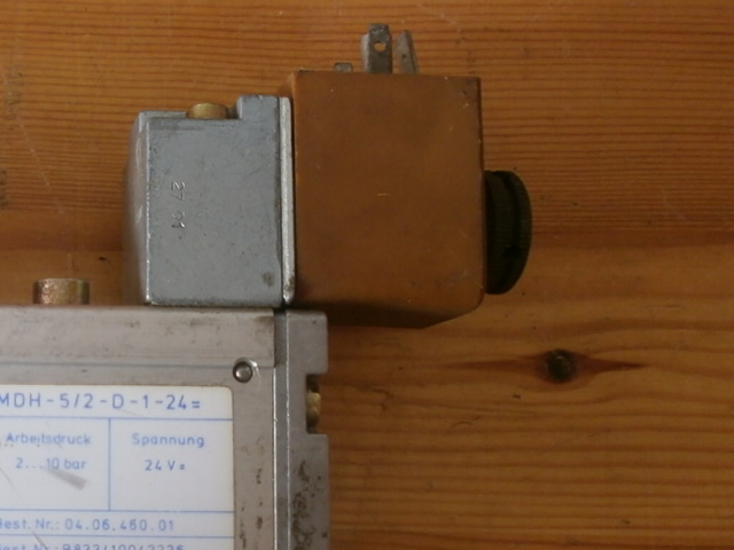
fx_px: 1145
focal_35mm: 54
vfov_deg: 27.0
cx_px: 33
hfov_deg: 33.1
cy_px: 333
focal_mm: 4.8
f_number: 2.9
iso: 100
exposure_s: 1/60
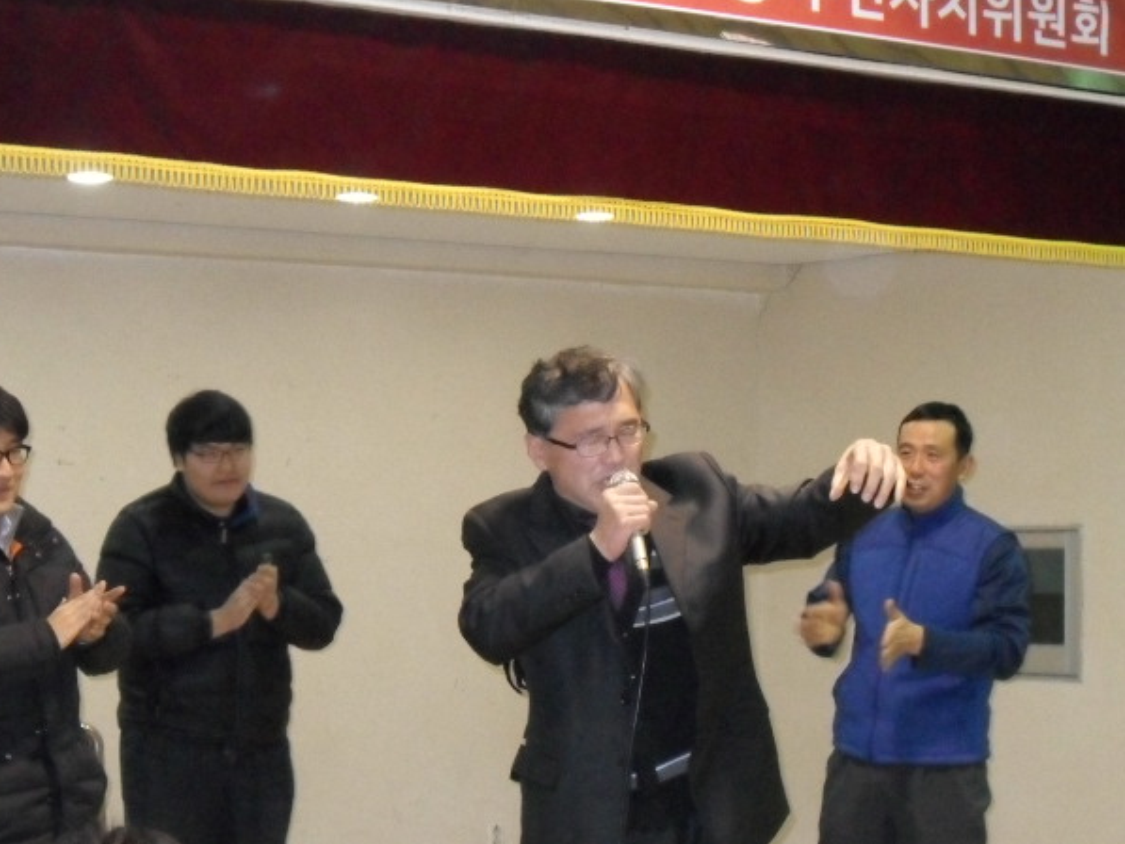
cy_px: 631
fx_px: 2340
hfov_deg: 27.0
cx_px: 575
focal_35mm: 72
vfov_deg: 20.3
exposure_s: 1/60
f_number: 4
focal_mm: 7.7
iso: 640
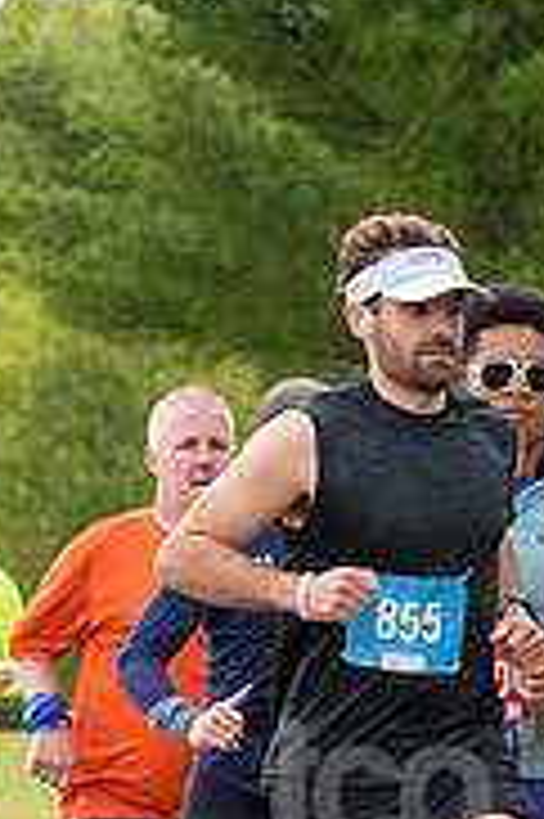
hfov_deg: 3.1
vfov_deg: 4.6
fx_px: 10128
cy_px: 842
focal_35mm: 446
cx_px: 384
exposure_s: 1/1600
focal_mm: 120
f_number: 7.1
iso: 4000
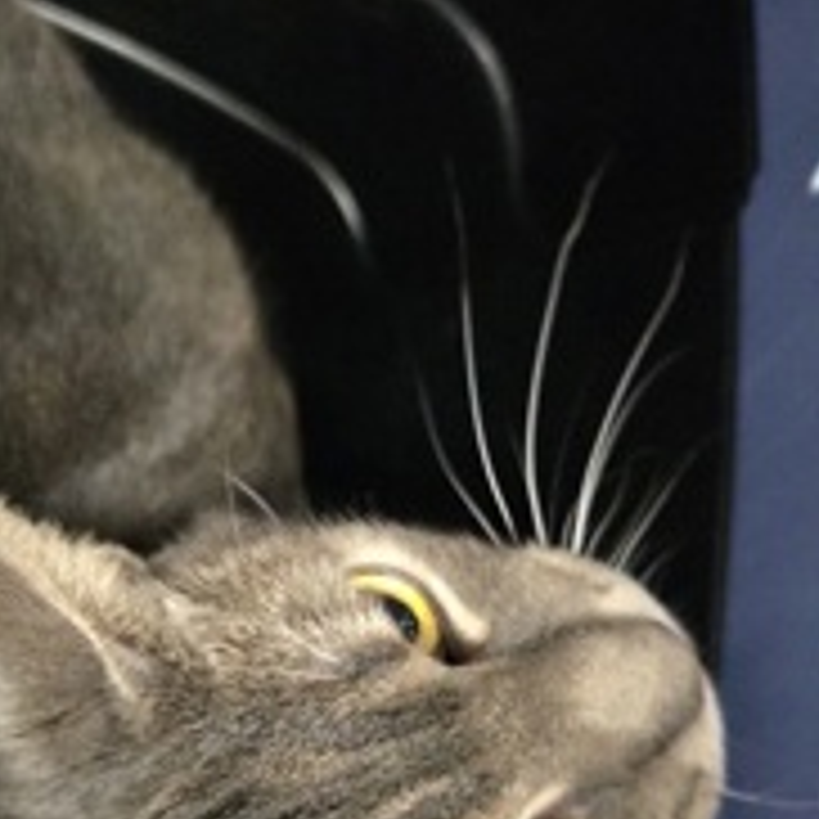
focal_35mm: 47
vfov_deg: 35.7
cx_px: 288
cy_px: 556
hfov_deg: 35.8
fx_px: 1258
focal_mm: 5.4
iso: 1250
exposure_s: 1/60
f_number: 1.8
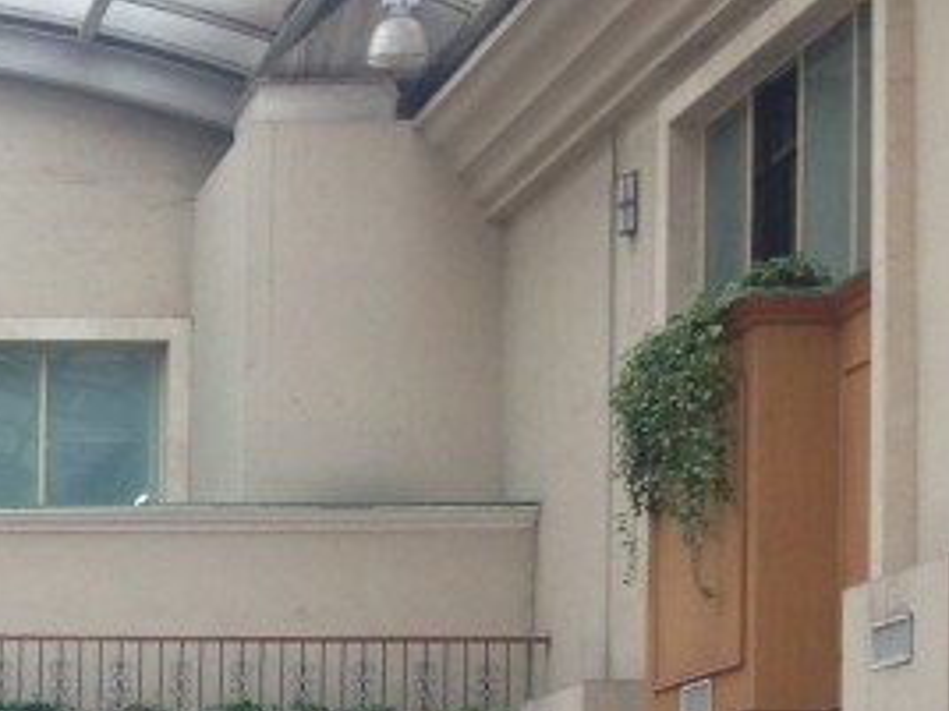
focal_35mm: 126
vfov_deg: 11.4
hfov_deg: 14.2
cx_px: -652
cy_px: 1015
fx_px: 3454
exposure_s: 1/120
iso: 80
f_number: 2.4
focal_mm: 4.12
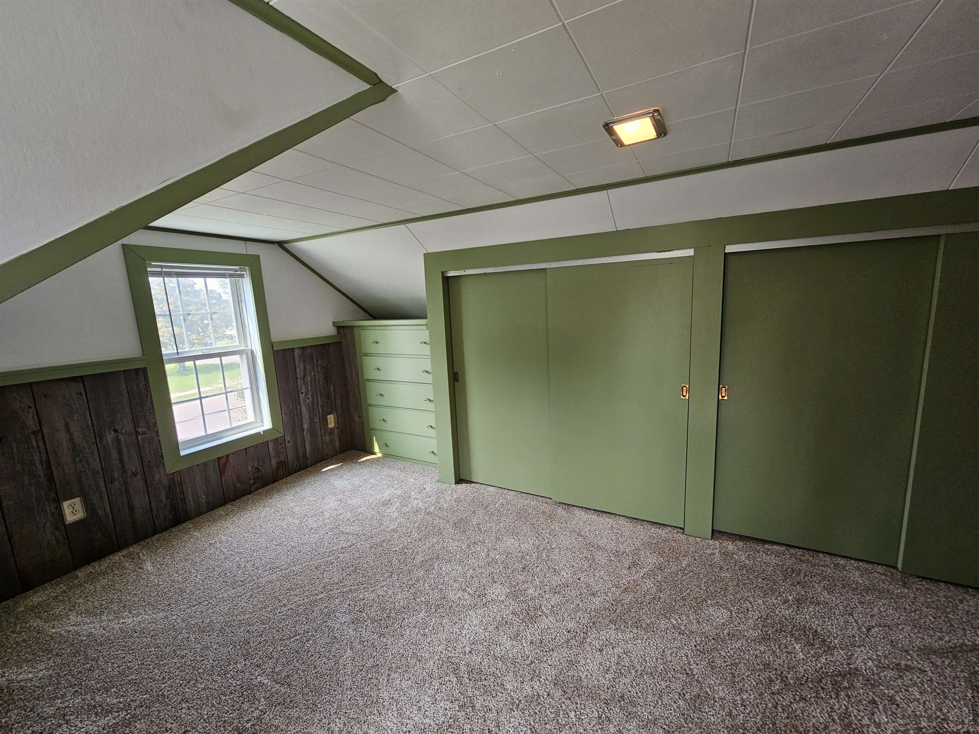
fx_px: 368
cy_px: 367
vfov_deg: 89.9
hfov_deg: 106.2
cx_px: 490
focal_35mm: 13
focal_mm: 2.2
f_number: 2.2
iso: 160
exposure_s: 1/77.4
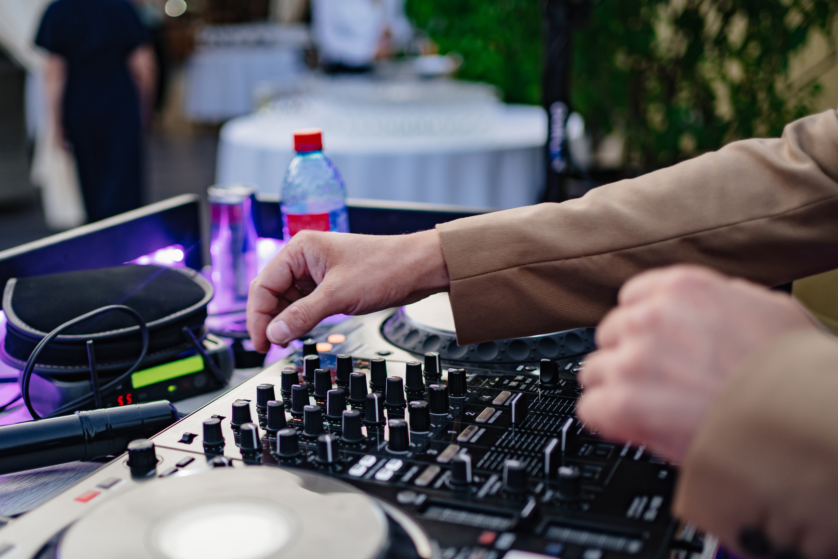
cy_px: 355
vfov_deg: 29.7
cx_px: 328
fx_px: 1047
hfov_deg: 43.4
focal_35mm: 45
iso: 320
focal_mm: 35
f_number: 1.8
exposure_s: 1/200
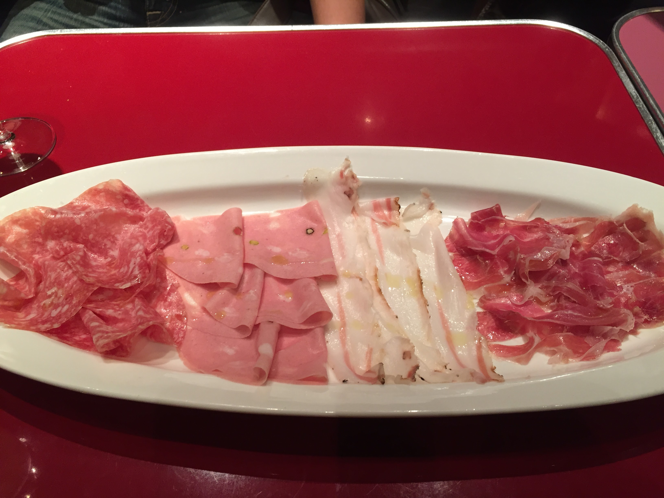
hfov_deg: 61.7
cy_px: 249
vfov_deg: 48.2
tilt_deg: -52.8
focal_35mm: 29
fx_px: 556
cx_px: 332
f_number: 2.2
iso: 100
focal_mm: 4.15
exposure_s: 1/30
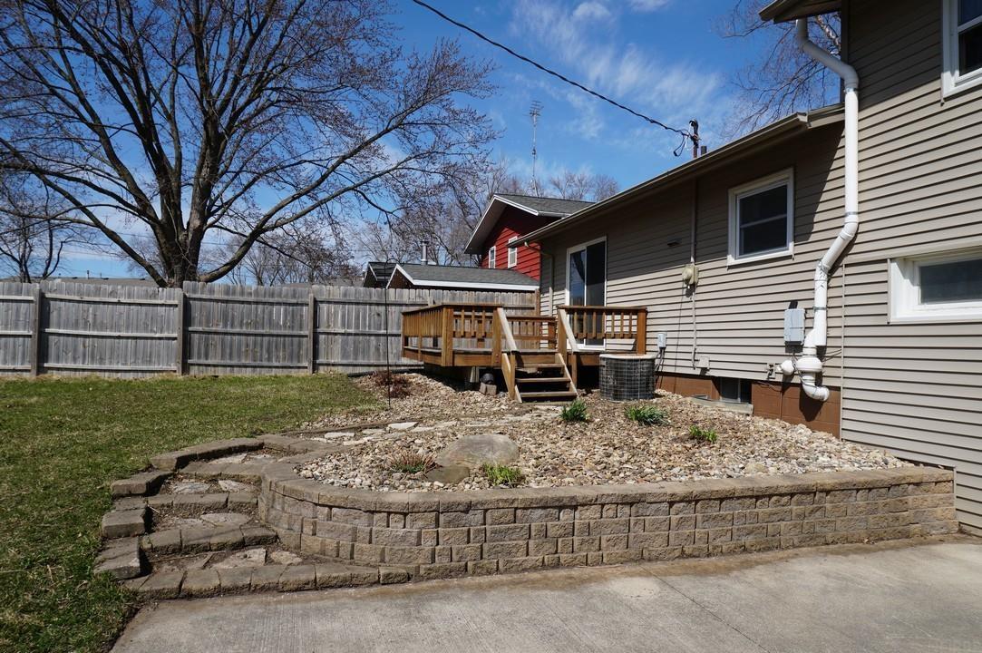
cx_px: 491
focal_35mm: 24
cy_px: 326
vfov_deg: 53.0
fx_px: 654
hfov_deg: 73.8
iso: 100
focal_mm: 16
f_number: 11
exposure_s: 1/160
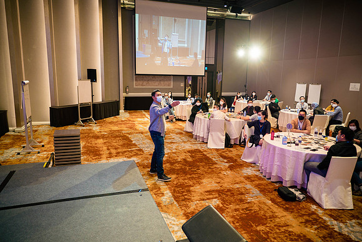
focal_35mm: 25
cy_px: 121
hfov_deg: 71.6
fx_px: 251
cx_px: 181
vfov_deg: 51.4
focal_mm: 12
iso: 640
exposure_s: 1/100
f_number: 1.7
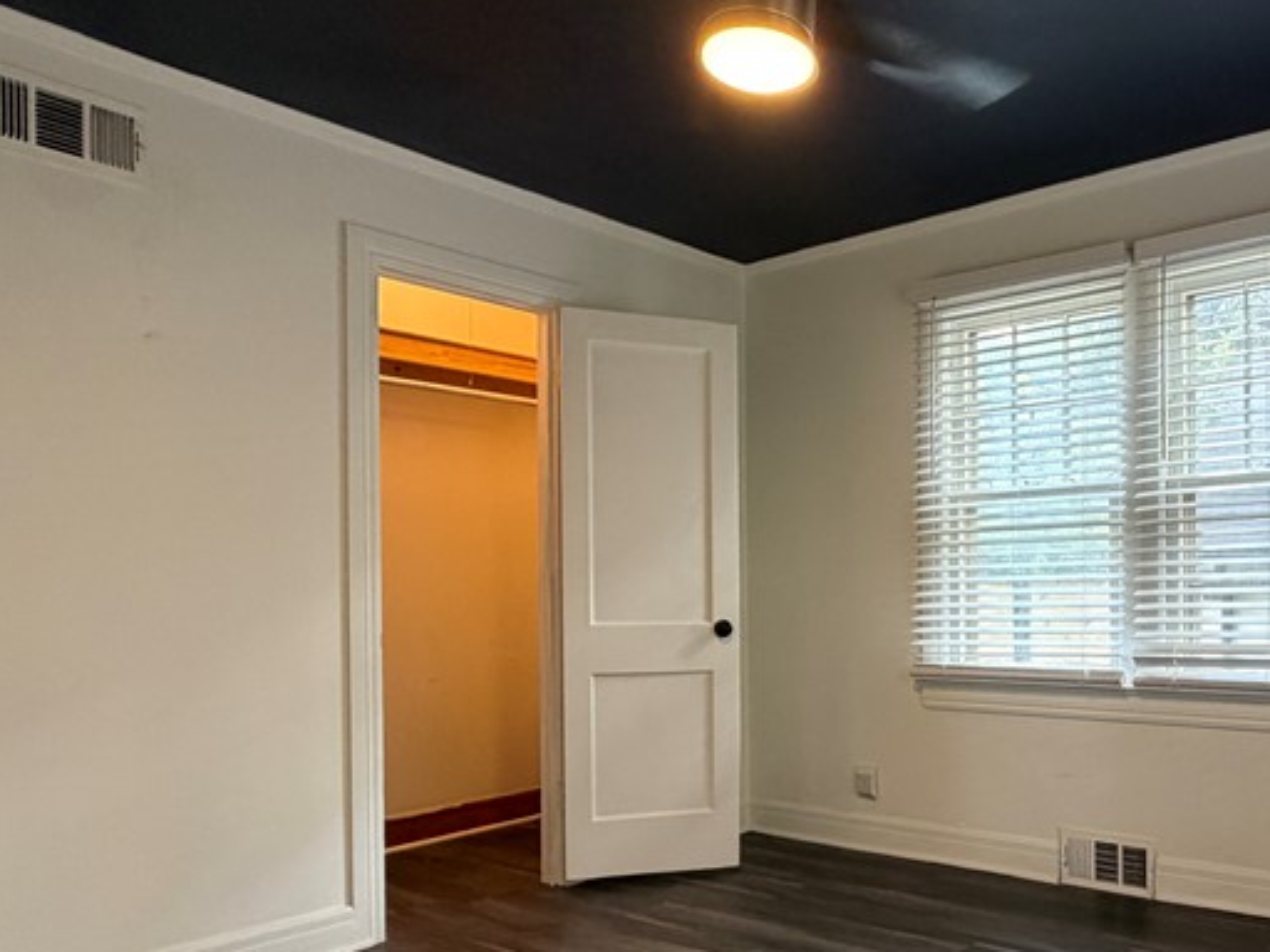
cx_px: 965
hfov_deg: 59.7
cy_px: 612
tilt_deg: +0.1
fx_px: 1027
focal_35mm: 28
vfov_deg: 49.1
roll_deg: +0.1
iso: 320
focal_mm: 2.22
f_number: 2.2
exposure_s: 1/60
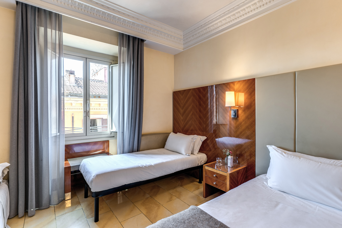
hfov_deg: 93.3
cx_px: 171
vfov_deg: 70.4
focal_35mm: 17
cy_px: 114
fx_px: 161
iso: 200
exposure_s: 1/25
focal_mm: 17
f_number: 8
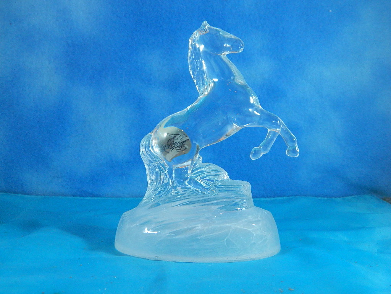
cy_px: 147
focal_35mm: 41
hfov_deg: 45.8
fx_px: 463
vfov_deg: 35.1
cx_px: 196
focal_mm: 7.3
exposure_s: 1/40
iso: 280
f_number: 3.5
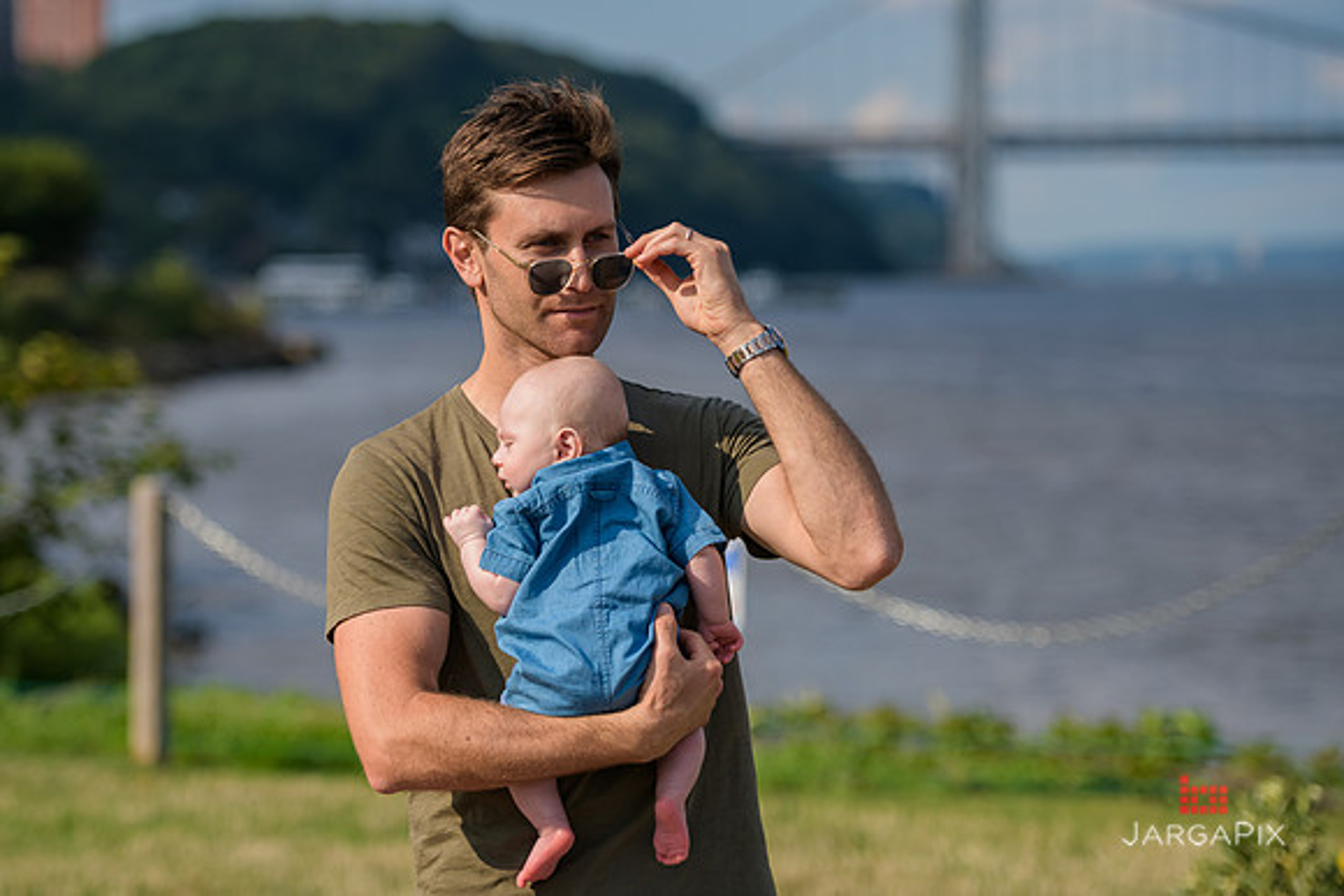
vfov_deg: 11.4
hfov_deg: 17.1
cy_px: 384
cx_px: 576
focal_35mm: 120
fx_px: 4480
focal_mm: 105
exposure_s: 1/4000
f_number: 3.2
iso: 200
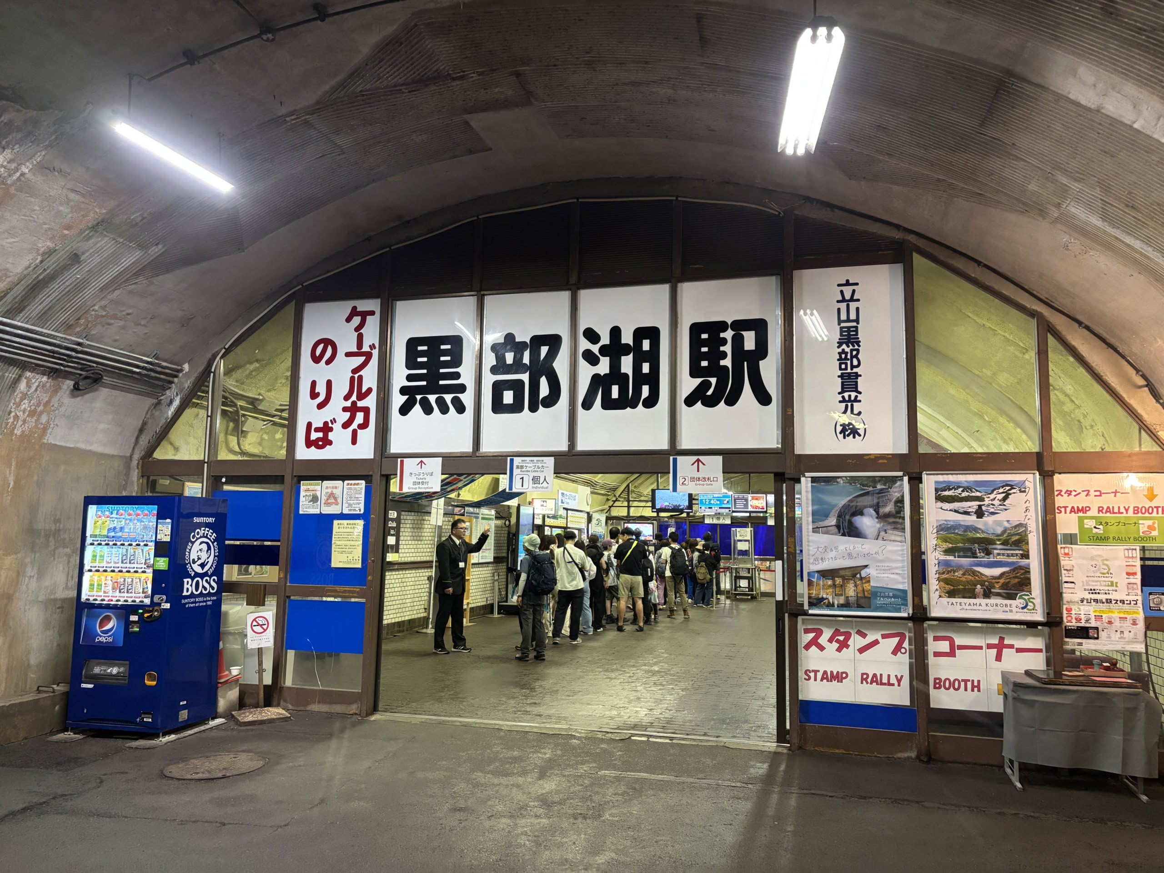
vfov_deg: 53.1
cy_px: 436
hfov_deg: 67.3
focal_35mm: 26
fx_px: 874
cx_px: 582
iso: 400
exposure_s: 1/60
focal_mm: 6
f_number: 1.6
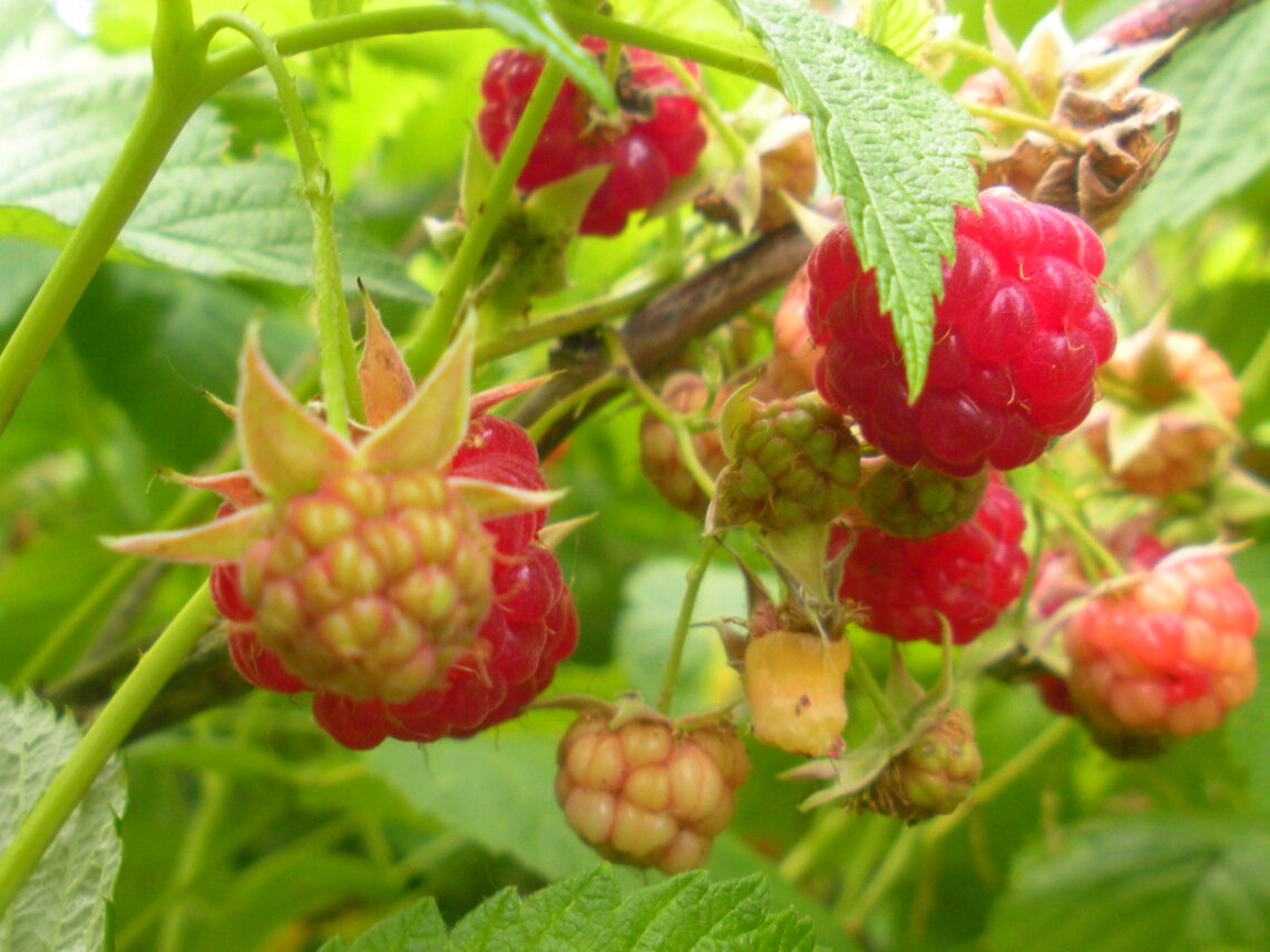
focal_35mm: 36
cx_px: 635
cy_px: 476
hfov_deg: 51.4
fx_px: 1321
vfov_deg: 39.7
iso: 141
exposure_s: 1/114
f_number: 3.5
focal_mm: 6.3
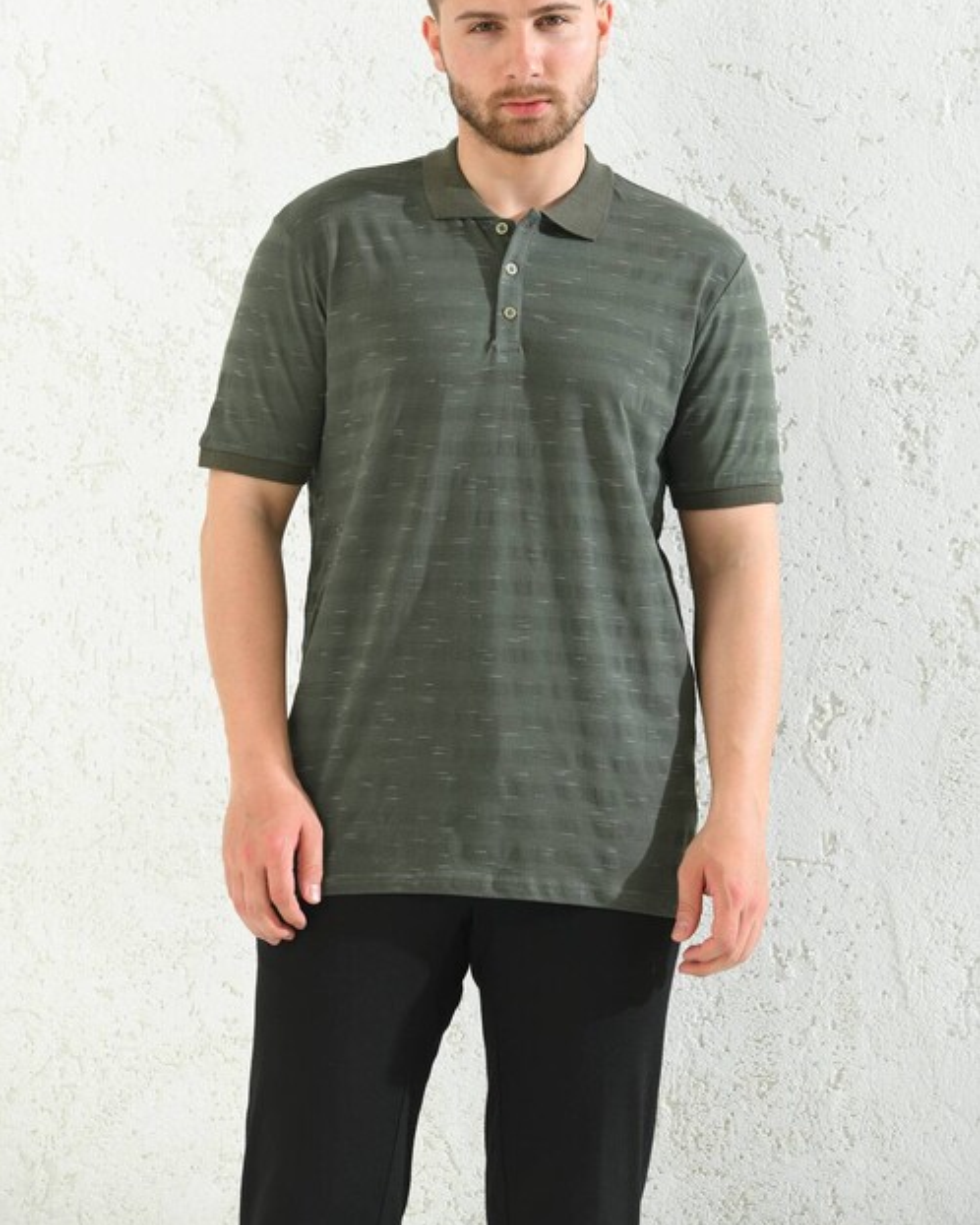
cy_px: 502
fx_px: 6559
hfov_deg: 8.5
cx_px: 490
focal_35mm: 181
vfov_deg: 10.7
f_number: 7.1
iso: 125
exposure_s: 1/160
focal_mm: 160
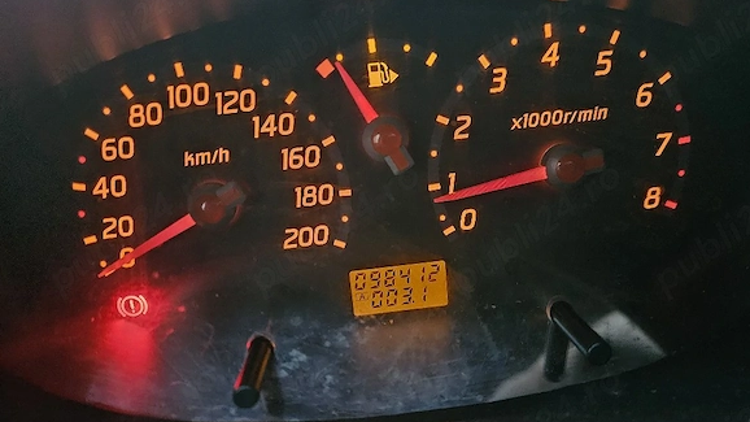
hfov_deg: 71.9
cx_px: 387
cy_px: 235
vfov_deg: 44.3
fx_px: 517
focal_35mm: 26
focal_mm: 5.4
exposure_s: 1/20
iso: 1250
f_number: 1.8
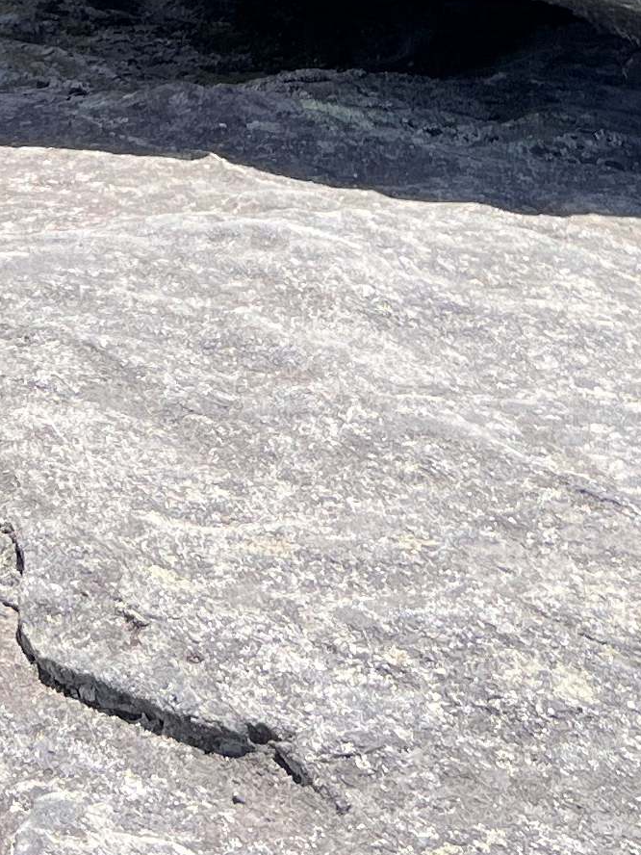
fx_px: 2913
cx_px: 468
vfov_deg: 13.9
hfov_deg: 12.5
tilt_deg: +0.6
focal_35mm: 118
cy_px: -902
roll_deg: +0.7
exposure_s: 1/2353
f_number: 1.5
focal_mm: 5.7
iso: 50
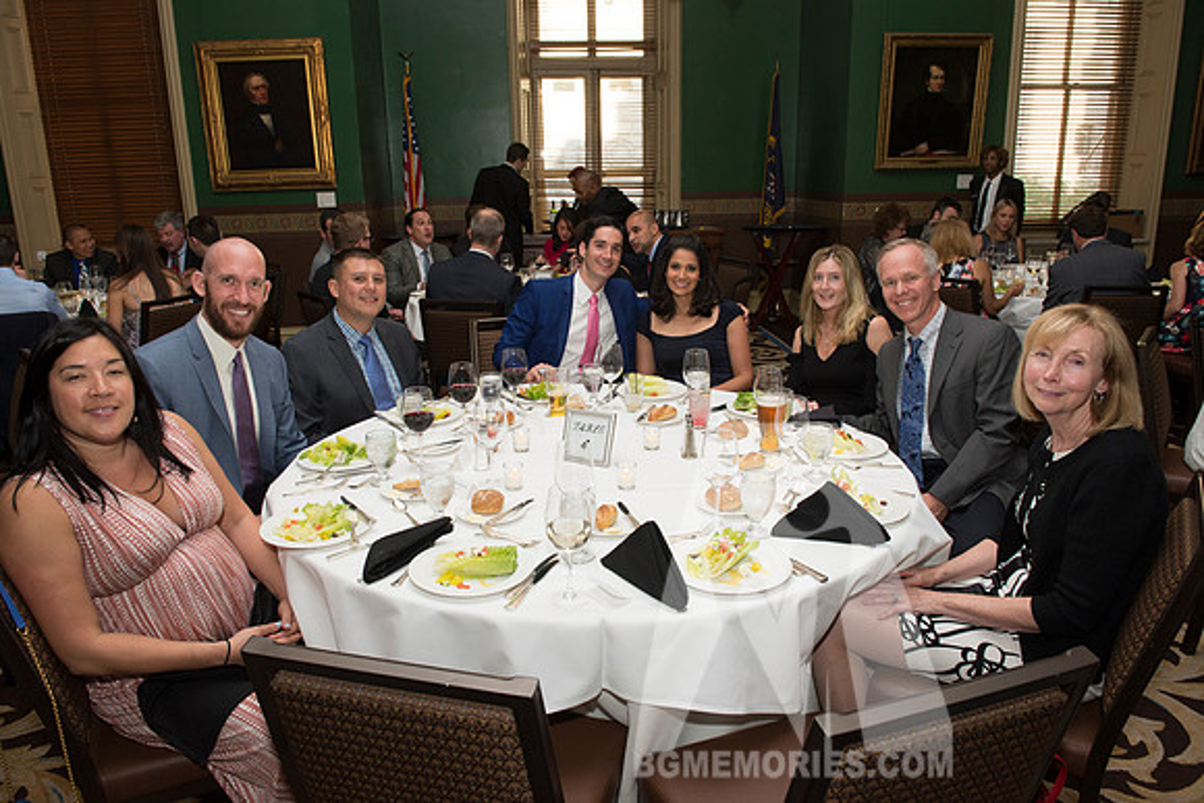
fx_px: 803
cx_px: 602
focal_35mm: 24
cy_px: 402
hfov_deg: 73.7
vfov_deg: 53.2
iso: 1600
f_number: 8
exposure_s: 1/100
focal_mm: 24
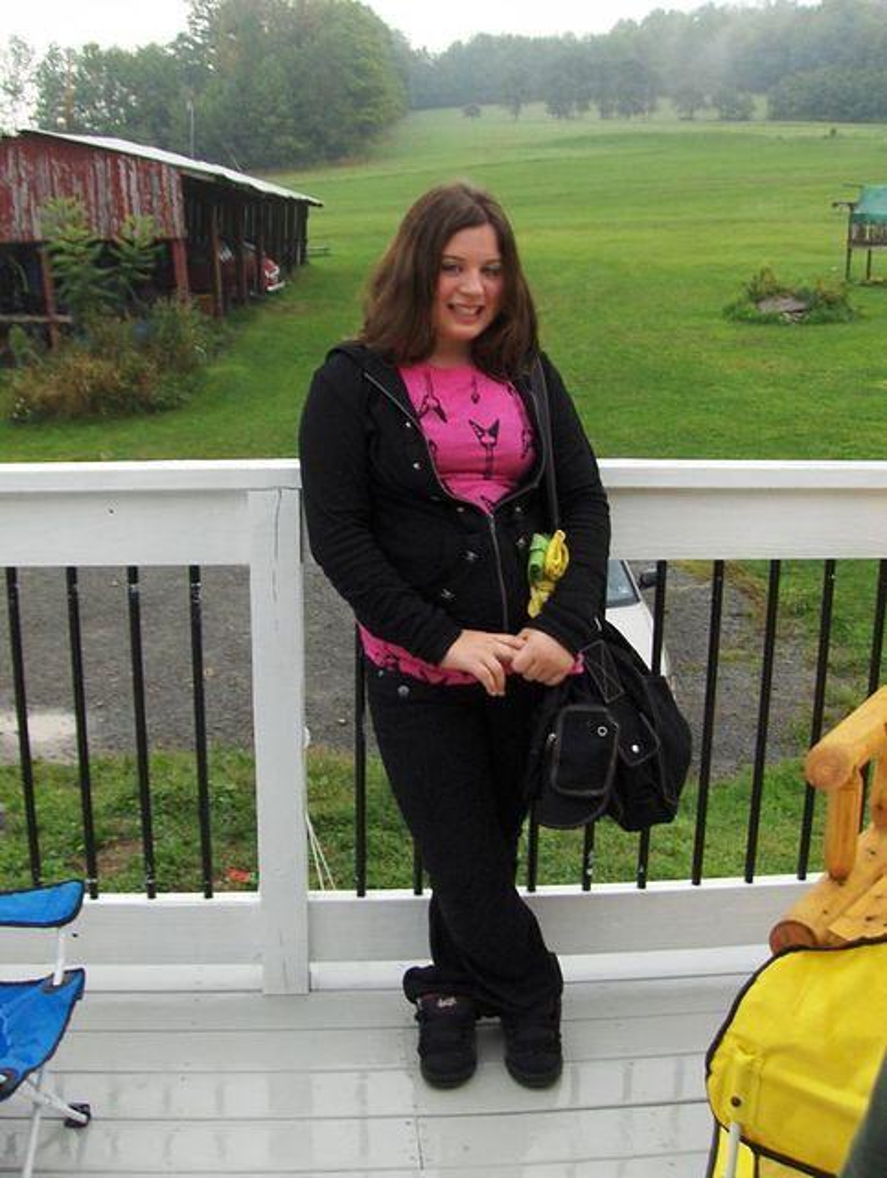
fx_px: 1397
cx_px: 444
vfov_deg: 45.7
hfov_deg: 35.2
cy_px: 589
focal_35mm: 41
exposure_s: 1/79.5
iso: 200
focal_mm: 6.5
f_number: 3.5
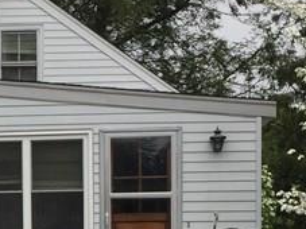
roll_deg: +0.7
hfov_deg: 14.7
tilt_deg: -1.4
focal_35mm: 131
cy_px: 287
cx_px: -30
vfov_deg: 11.1
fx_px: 1157
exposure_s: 1/732
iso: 32
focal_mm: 4.15
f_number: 2.2
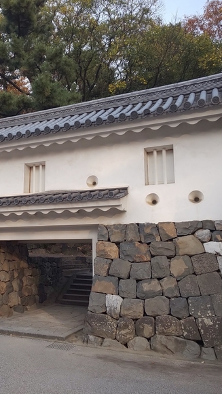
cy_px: 194
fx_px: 314
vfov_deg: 64.3
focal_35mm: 30
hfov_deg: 37.4
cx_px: 41
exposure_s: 1/218
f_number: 1.94
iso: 28
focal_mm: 3.45
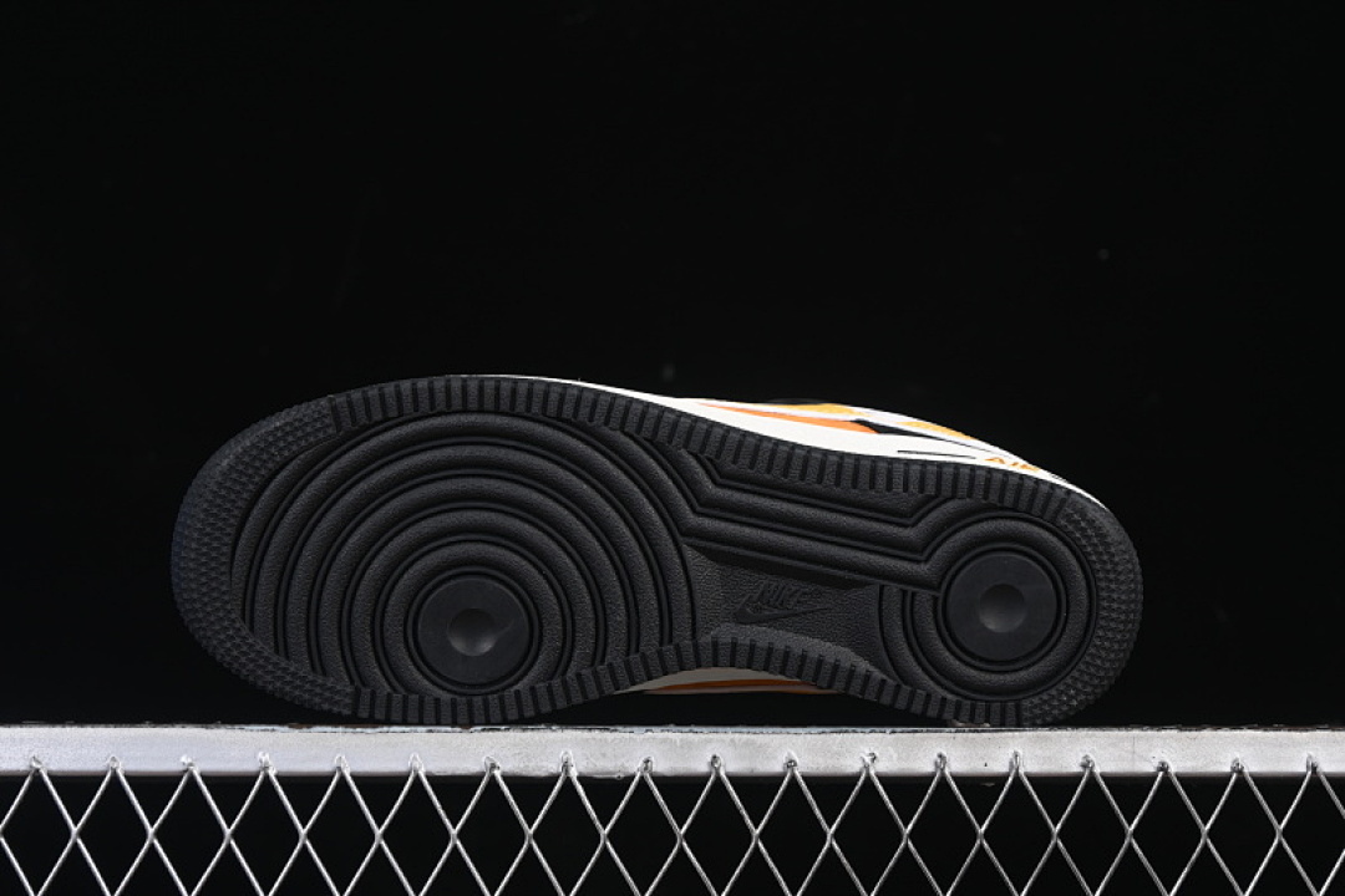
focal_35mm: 75
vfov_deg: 18.2
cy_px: 448
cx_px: 672
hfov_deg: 27.0
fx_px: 2802
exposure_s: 1/60
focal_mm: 50
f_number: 6.3
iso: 160
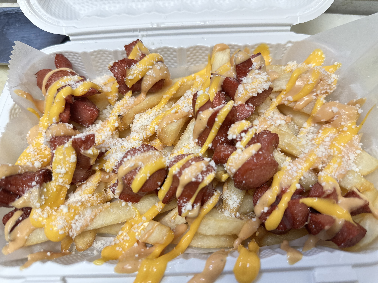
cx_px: 189
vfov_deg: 56.8
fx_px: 262
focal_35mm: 24
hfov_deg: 71.6
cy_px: 142
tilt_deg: -63.8
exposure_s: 1/60
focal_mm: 6.86
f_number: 1.78
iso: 200
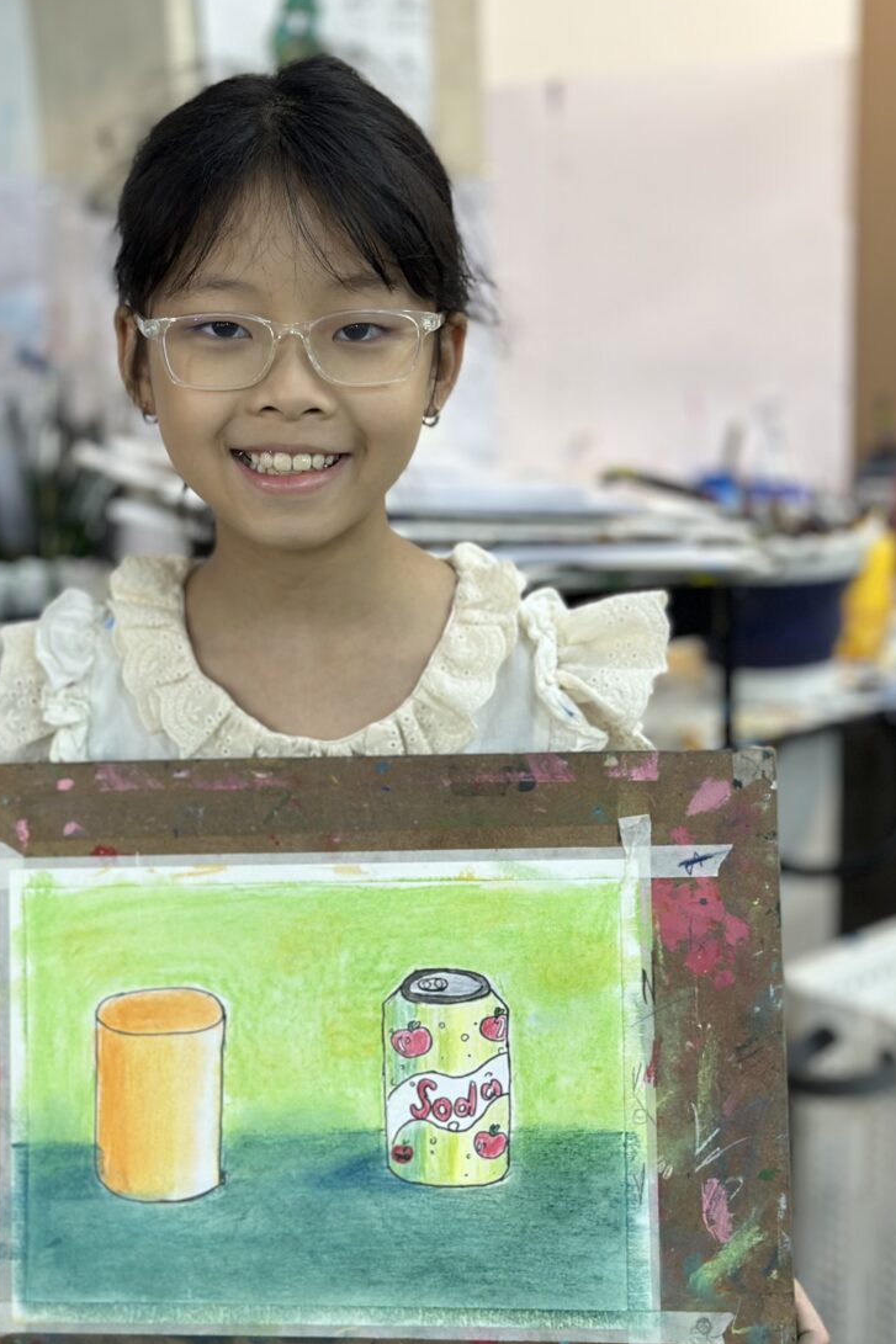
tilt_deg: -15.3
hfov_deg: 22.2
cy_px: 689
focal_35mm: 61
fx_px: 2278
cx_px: 366
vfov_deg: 32.9
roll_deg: +2.0
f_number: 1.78
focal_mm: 6.86
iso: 125
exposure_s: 1/100
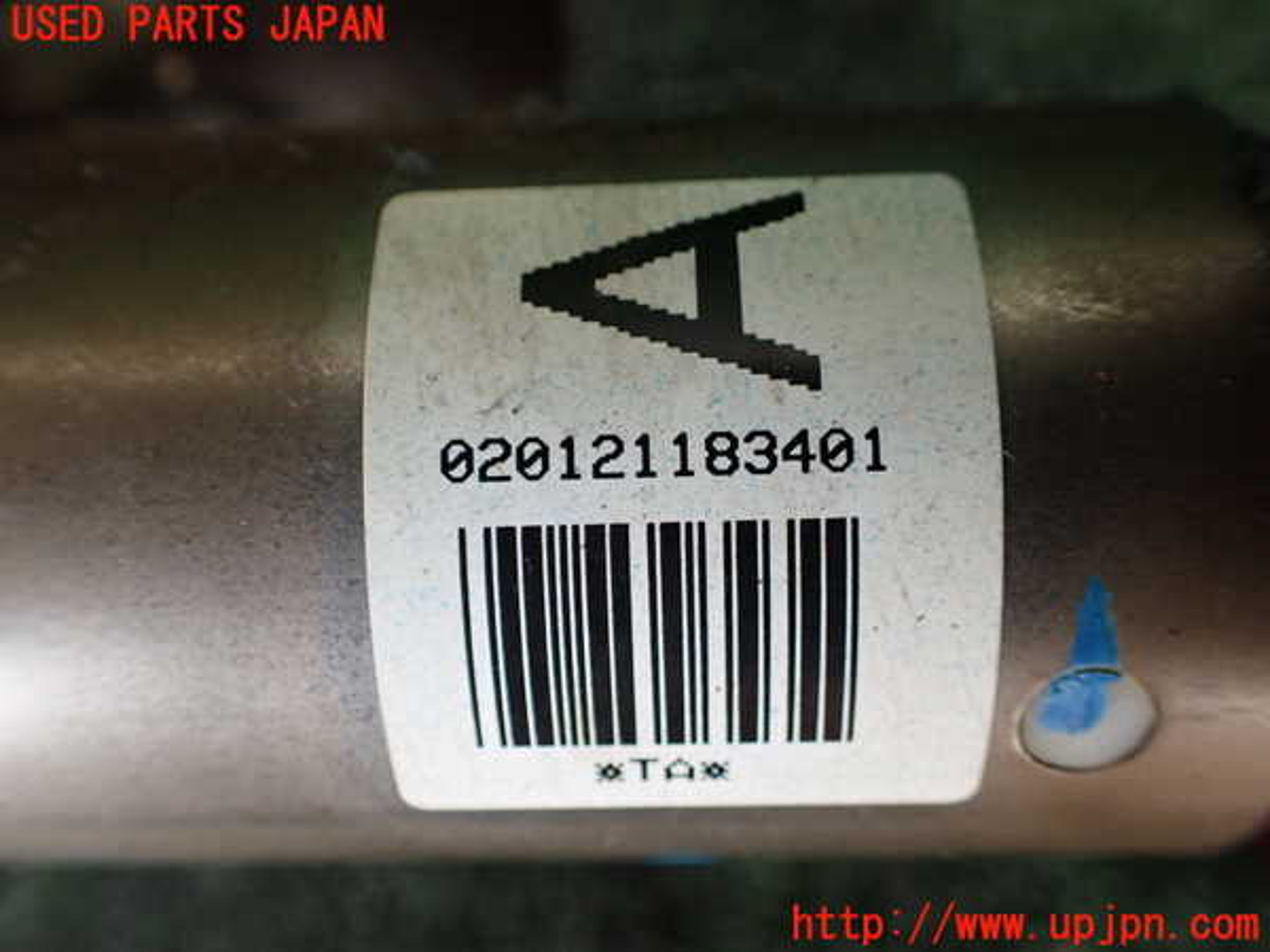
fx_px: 1101
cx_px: 635
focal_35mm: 30
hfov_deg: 60.0
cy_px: 476
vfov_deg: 46.8
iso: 400
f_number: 2.3
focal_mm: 5.4
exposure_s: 1/125
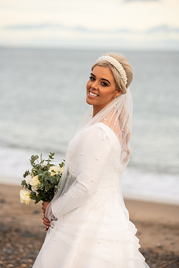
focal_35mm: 135
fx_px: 1007
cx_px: 90
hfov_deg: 10.2
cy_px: 134
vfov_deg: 15.2
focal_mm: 135
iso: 100
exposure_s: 1/200
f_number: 3.5
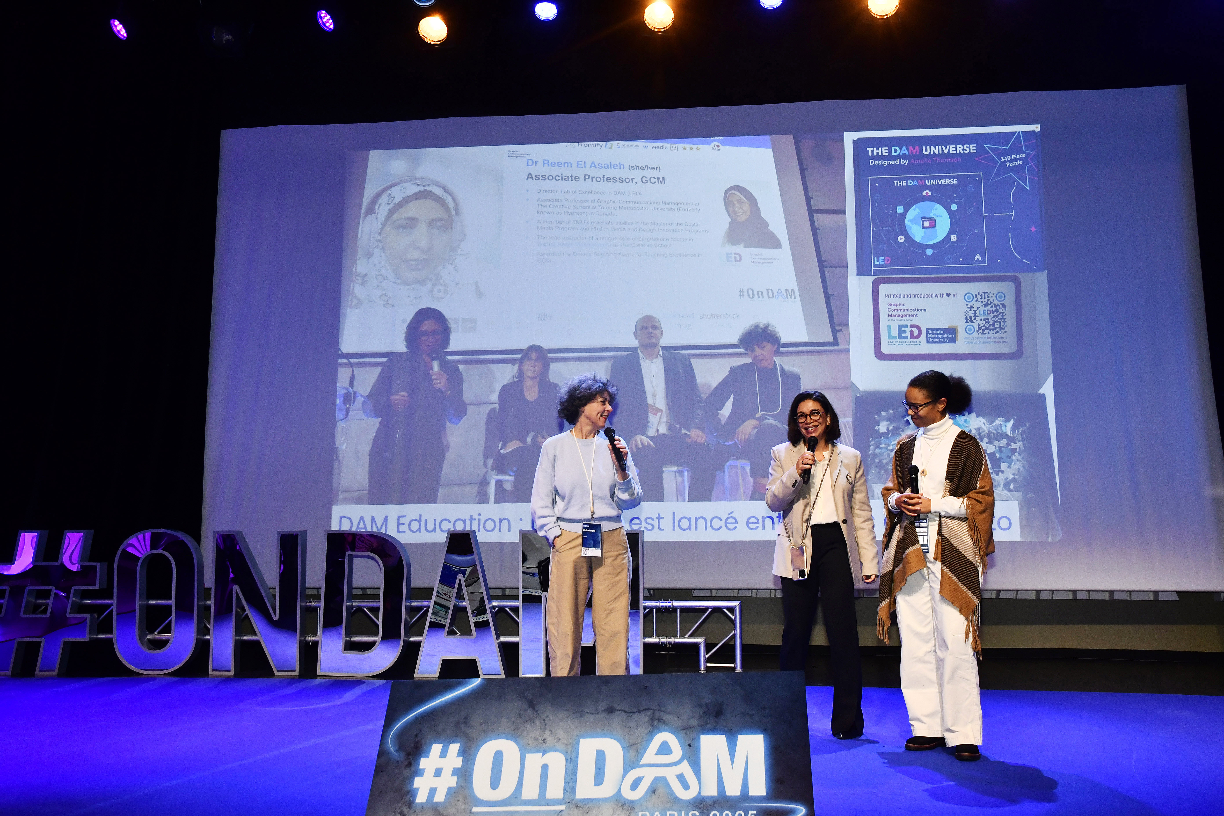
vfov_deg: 36.9
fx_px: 1224
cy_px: 408
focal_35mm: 36
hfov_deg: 53.1
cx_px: 612
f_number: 5.6
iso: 1250
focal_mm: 24
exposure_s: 1/160
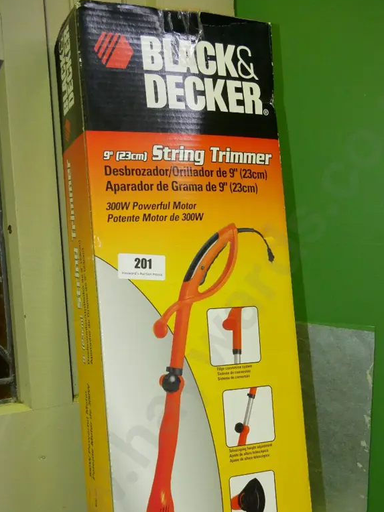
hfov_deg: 24.8
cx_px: 224
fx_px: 873
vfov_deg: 32.5
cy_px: 333
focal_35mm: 59
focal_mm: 22
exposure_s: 1/160
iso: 3200
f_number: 5.6
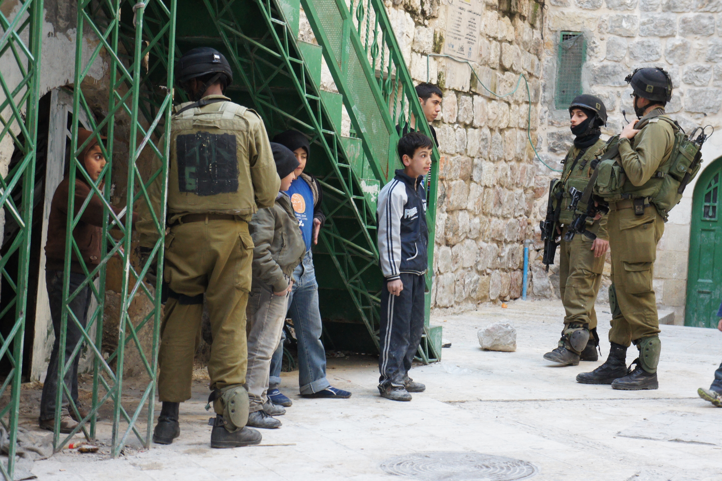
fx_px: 1654
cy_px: 240
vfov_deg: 16.5
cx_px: 361
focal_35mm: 82
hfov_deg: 24.6
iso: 1600
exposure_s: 1/100
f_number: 5.6
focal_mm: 55
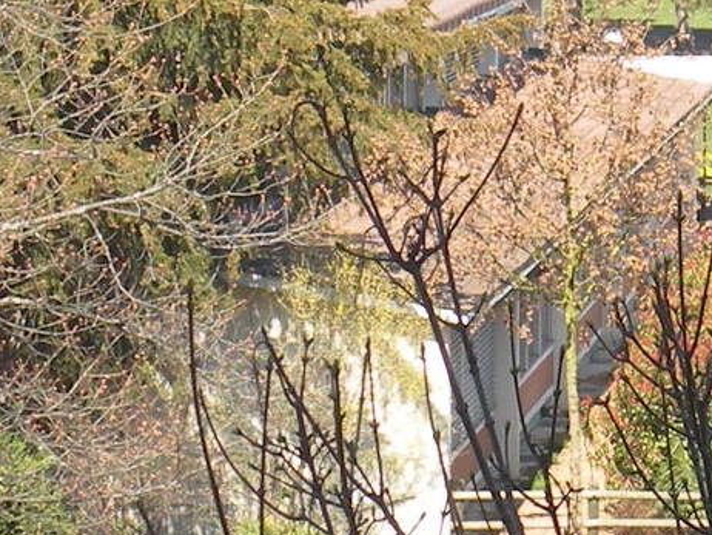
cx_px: 1122
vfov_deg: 4.8
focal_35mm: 310
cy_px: -136
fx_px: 6380
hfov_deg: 6.3
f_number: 5
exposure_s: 1/150
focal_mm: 9.8
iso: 64
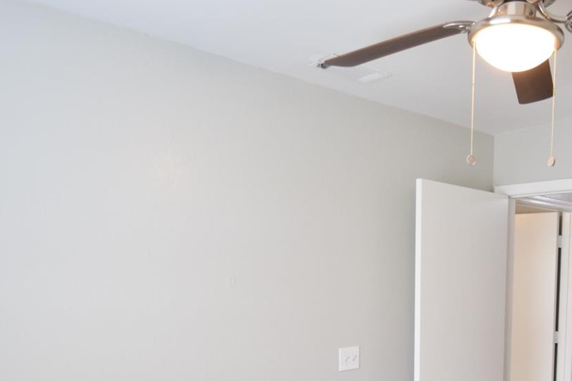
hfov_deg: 51.8
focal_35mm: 33
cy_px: 314
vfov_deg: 37.8
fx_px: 532
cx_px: 481
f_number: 4
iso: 720
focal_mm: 11.5
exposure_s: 1/60
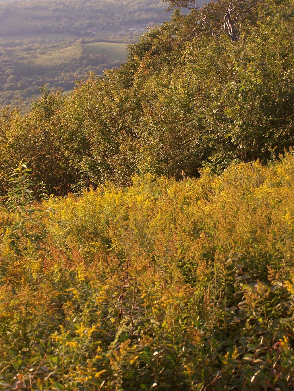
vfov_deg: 23.8
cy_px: 196
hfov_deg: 18.0
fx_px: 928
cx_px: 147
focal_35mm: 82
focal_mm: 13.7
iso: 80
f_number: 3.2
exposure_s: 1/125
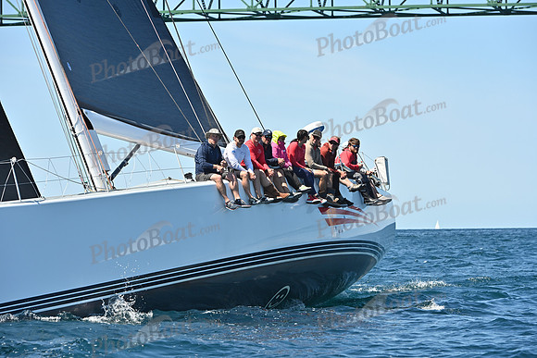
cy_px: 179
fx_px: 2313
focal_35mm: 155
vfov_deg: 8.9
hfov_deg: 13.2
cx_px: 268
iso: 320
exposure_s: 1/1000
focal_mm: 155
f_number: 7.1
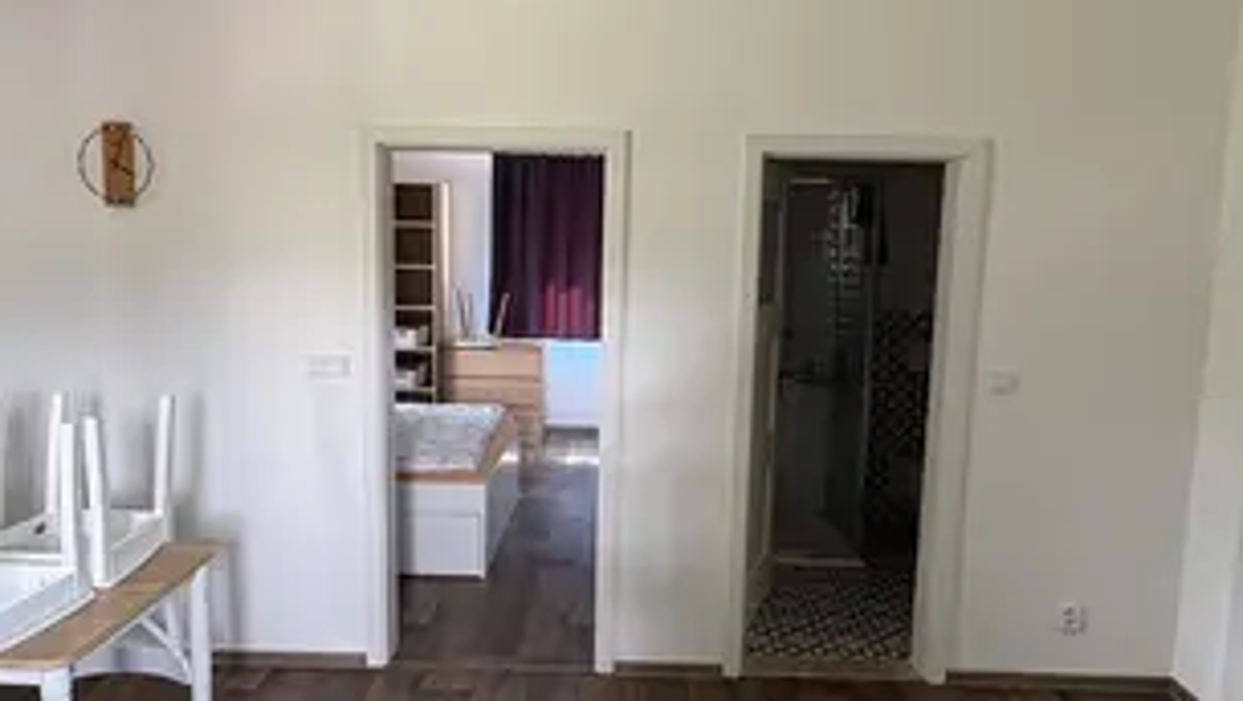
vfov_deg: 39.0
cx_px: 599
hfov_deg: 64.3
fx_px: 989
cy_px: 363
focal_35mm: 30
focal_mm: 2.22
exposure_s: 1/64
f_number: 2.2
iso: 250
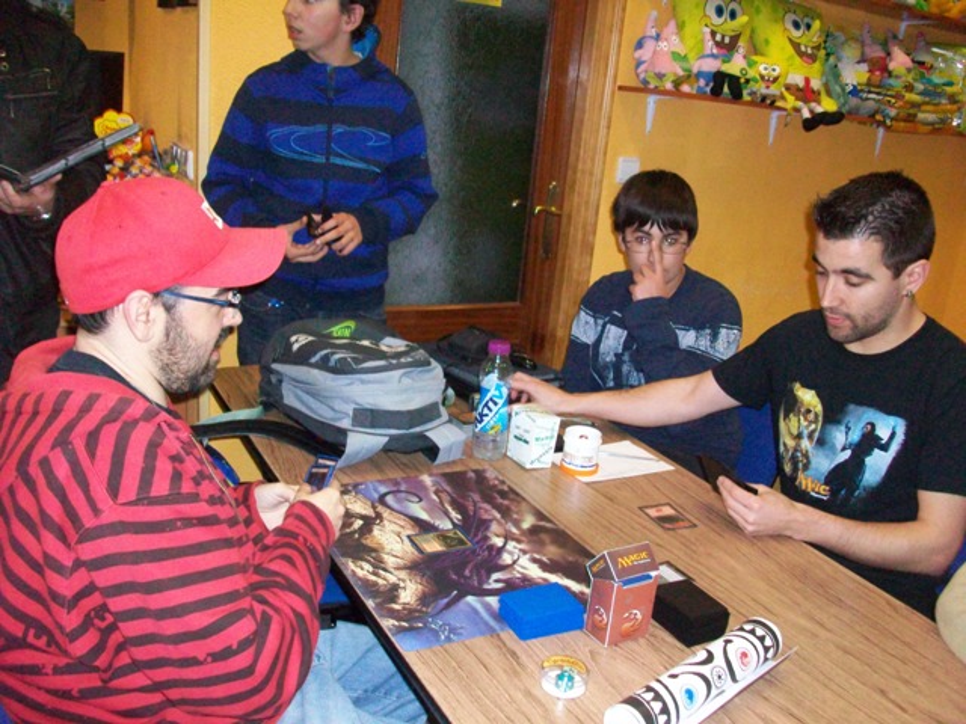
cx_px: 483
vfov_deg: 44.2
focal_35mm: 32
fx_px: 893
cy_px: 362
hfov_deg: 56.8
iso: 400
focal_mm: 5.7
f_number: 2.8
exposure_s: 1/125
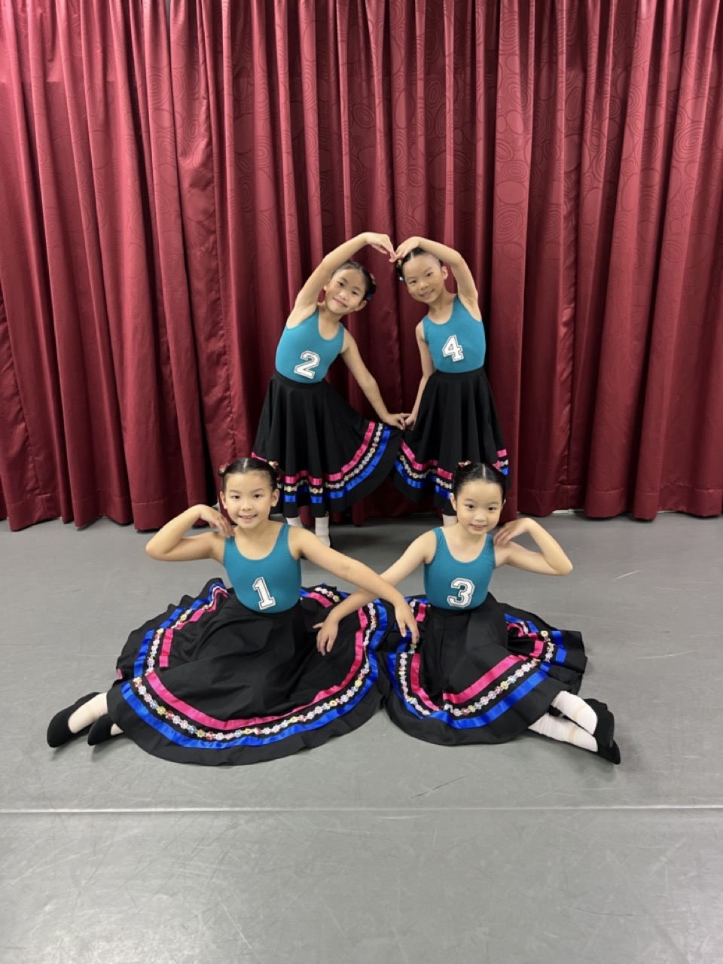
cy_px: 482
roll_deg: +1.9
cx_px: 362
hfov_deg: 53.1
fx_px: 724
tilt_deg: -17.7
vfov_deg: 67.3
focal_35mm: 26
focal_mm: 5.7
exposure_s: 1/50
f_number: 1.5
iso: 250
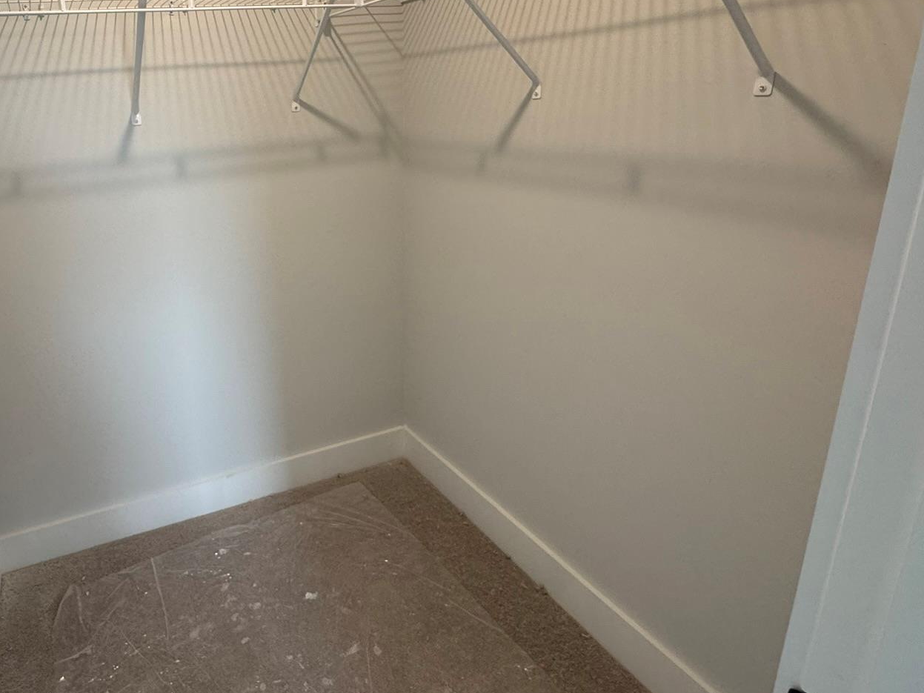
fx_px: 614
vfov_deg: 58.4
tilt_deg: -16.7
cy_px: 277
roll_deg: +4.8
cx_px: 260
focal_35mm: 23
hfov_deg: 70.2
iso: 200
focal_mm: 2.22
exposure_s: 1/120
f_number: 2.2
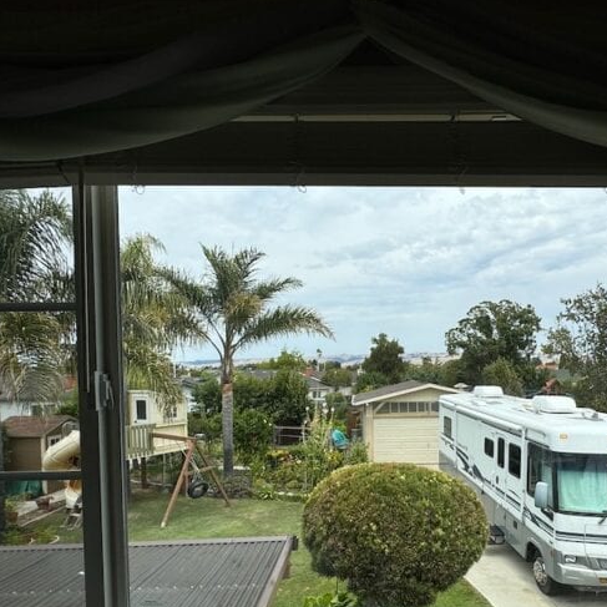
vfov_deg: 59.8
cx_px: 376
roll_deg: +0.9
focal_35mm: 26
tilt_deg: -1.4
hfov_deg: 60.2
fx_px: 516
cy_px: 393
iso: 50
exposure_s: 1/1748
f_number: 2.2
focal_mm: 2.22
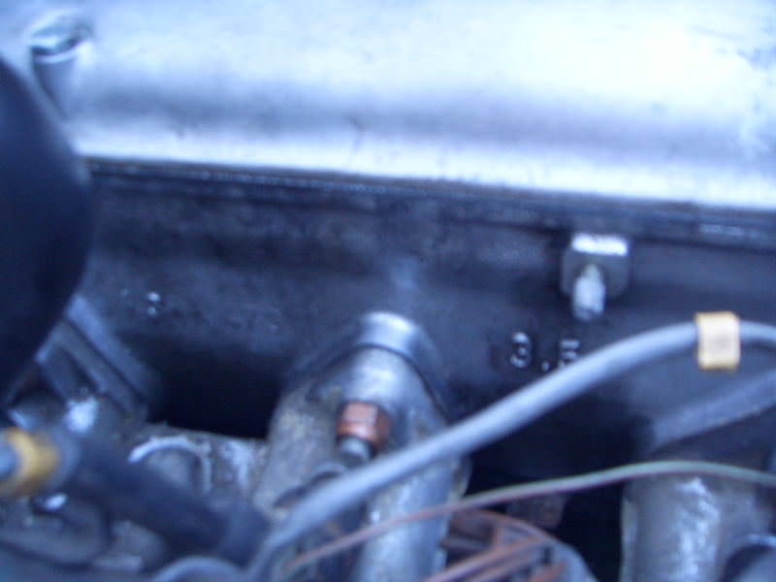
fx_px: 874
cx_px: 388
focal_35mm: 39
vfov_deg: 36.8
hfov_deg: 47.9
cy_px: 291
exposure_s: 1/20
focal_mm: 6.6
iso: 152
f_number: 3.5
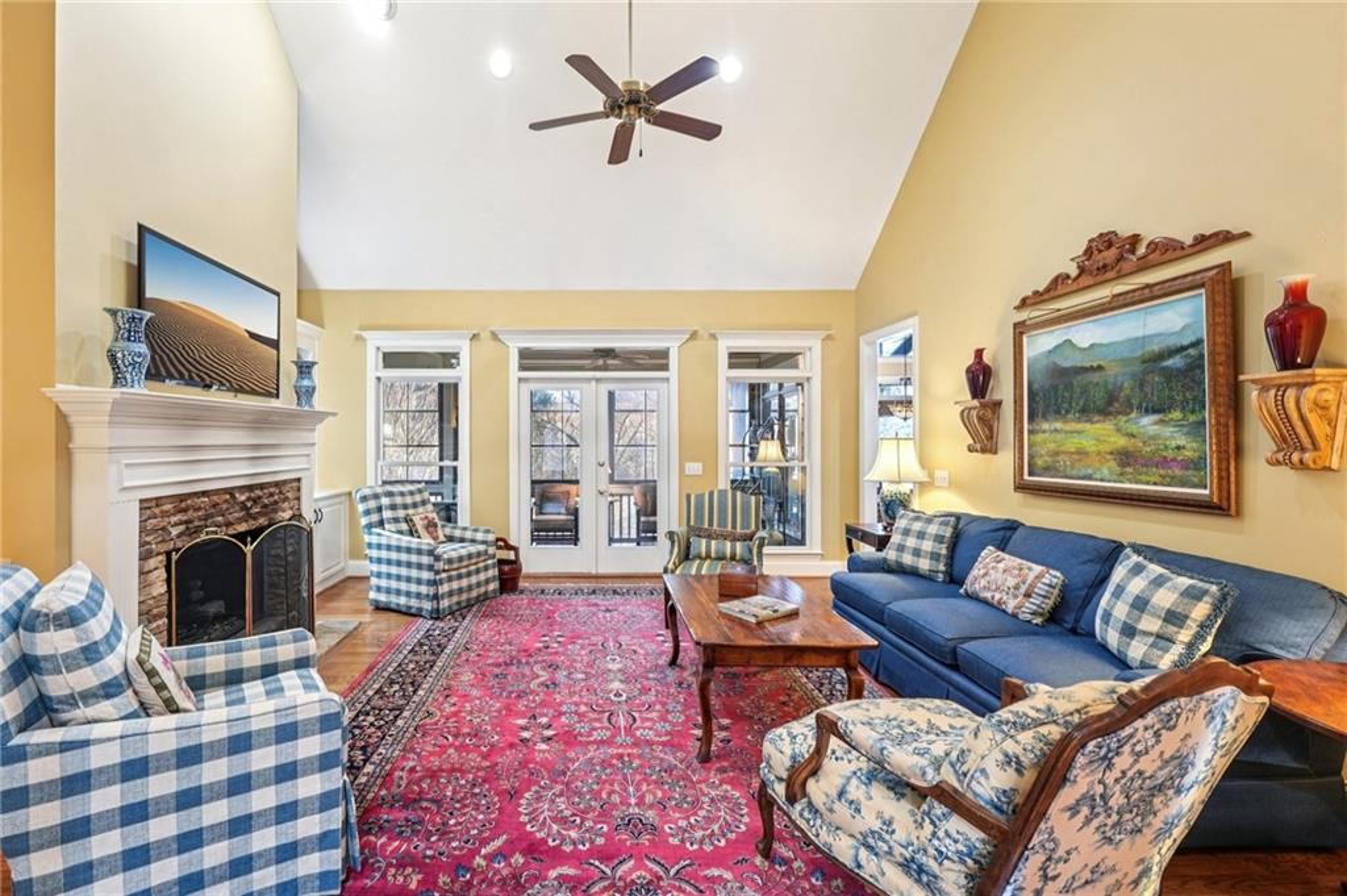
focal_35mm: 14
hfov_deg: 104.3
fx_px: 523
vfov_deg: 81.1
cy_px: 448
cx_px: 674
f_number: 8
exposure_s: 1/4
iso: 320
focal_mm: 14
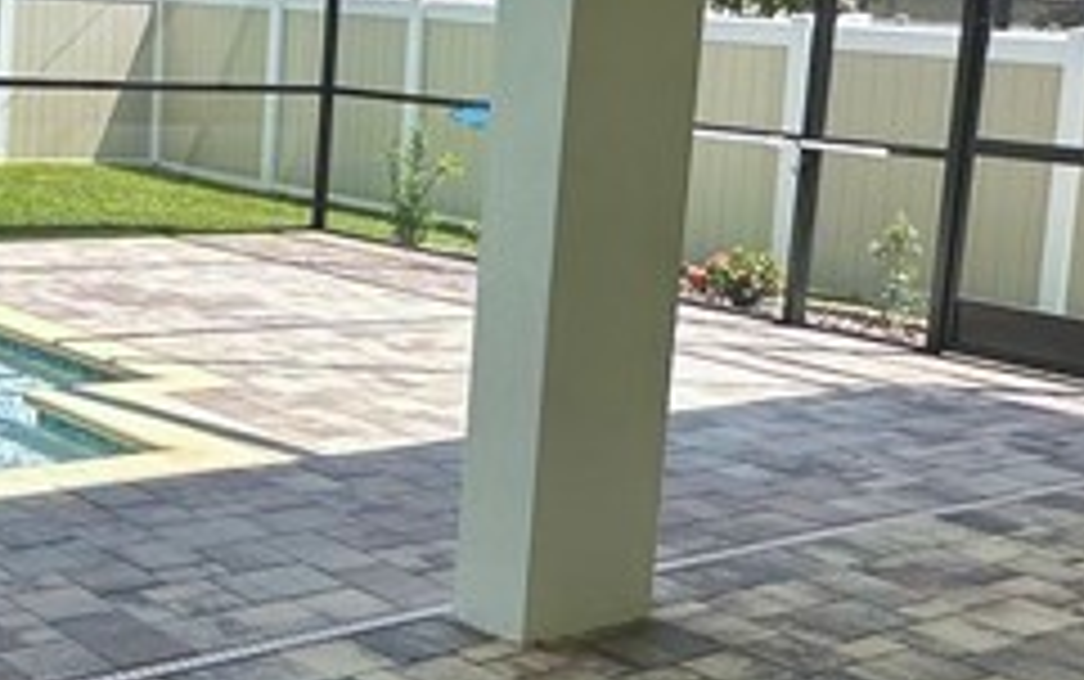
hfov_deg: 31.5
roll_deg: -3.0
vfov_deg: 20.7
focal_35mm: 63
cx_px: 189
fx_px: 1862
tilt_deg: -10.2
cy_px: 297
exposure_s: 1/1453
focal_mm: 2.22
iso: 40
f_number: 2.2
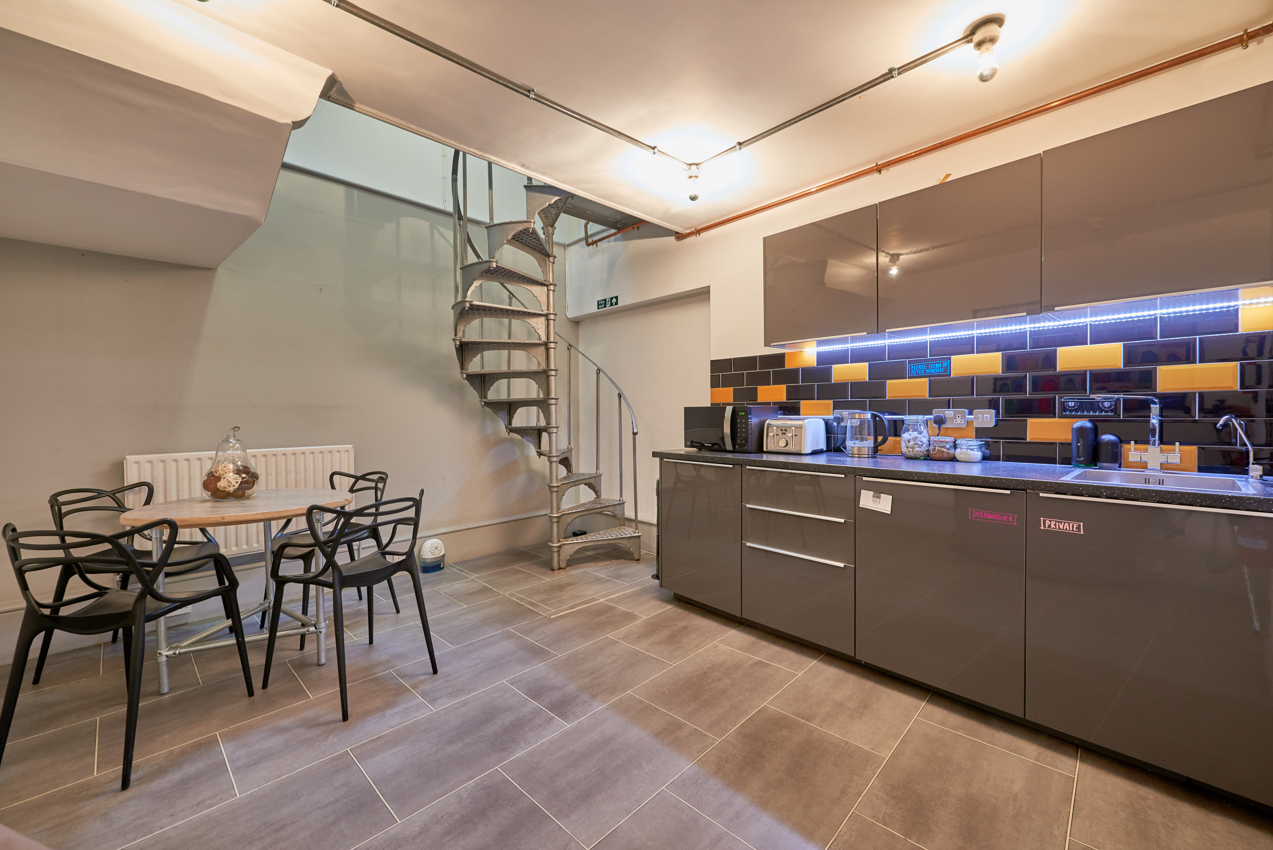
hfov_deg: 104.2
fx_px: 495
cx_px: 636
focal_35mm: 14
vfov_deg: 81.2
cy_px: 425
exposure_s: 1/4
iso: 400
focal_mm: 14
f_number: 5.6
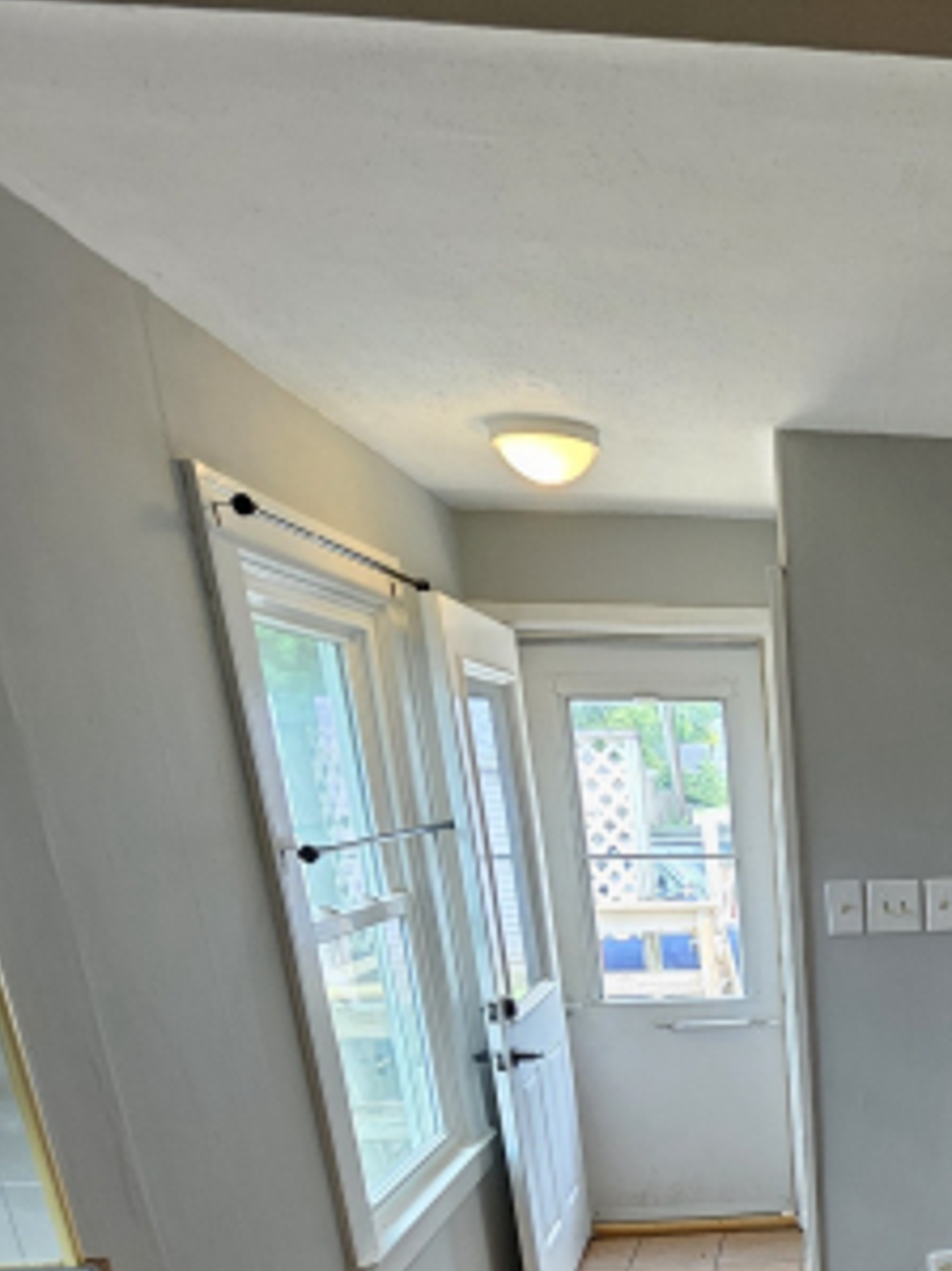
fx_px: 1064
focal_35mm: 29
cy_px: 1192
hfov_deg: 41.1
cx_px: 982
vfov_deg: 52.5
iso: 125
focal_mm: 1.74
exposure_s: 1/60
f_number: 2.2
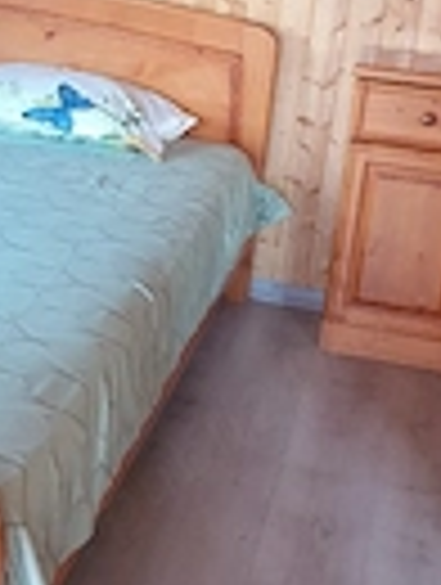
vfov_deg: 24.0
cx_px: -18
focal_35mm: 80
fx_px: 1354
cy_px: 126
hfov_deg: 18.0
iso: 250
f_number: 1.5
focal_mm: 4.3
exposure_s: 1/20
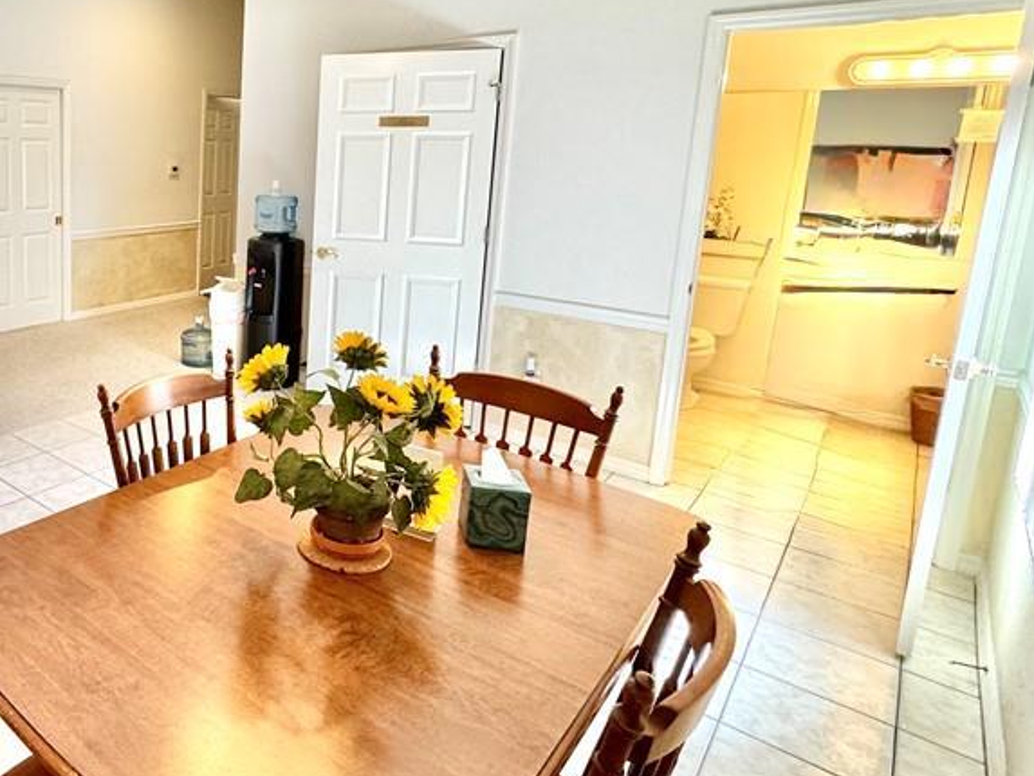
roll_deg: -1.0
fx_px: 747
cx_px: 144
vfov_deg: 53.9
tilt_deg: -9.4
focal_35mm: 25
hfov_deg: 60.9
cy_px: 267
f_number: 2.2
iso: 200
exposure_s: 1/120
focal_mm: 2.22
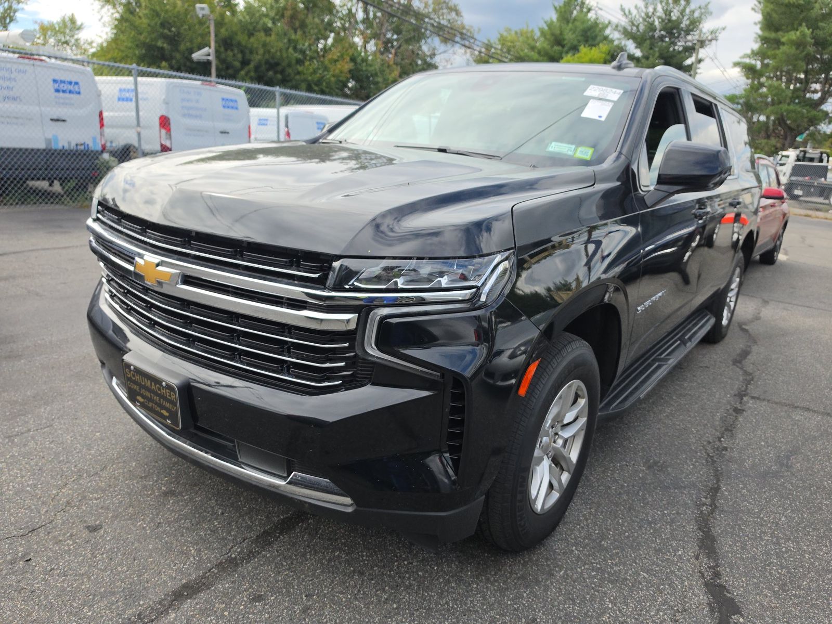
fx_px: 553
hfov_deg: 73.9
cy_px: 312
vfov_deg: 58.9
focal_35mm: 23
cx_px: 416
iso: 63
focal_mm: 6.5
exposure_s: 1/4055
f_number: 1.4
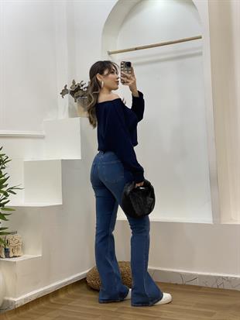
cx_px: 120
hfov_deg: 28.0
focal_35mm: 52
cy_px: 160
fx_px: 480
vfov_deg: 36.8
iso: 80
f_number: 2
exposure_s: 1/100
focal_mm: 6
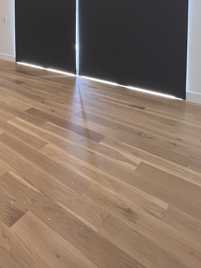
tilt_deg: -3.0
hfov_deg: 44.3
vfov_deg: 54.4
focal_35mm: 28
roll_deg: +0.0
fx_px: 217
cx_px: 13
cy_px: 22
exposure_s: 1/120
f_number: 1.8
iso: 200
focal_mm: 1.57
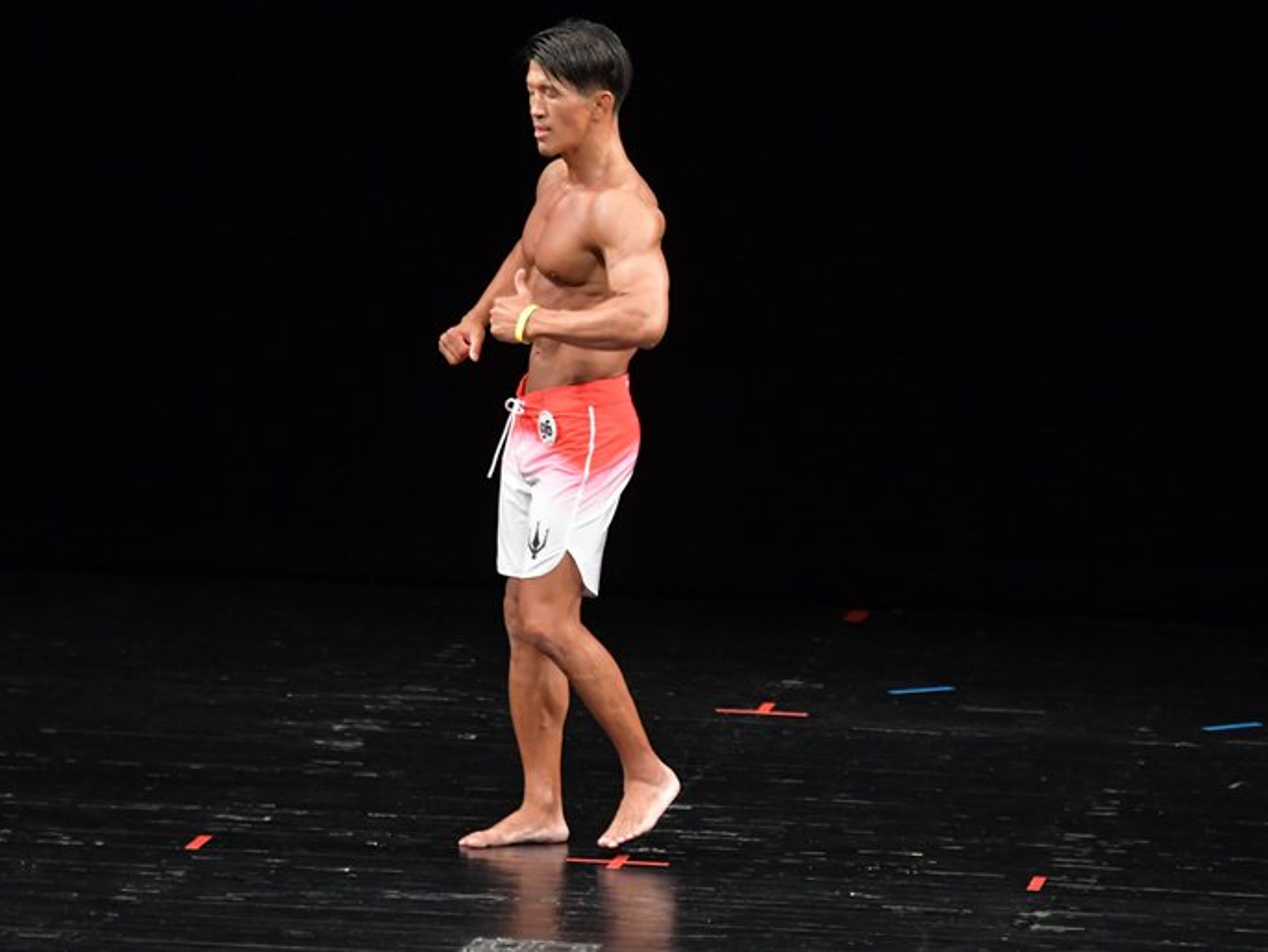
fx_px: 11357
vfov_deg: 4.8
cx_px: 706
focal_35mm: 310
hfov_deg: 6.4
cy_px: 476
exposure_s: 1/400
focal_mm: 190
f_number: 5.6
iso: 3200
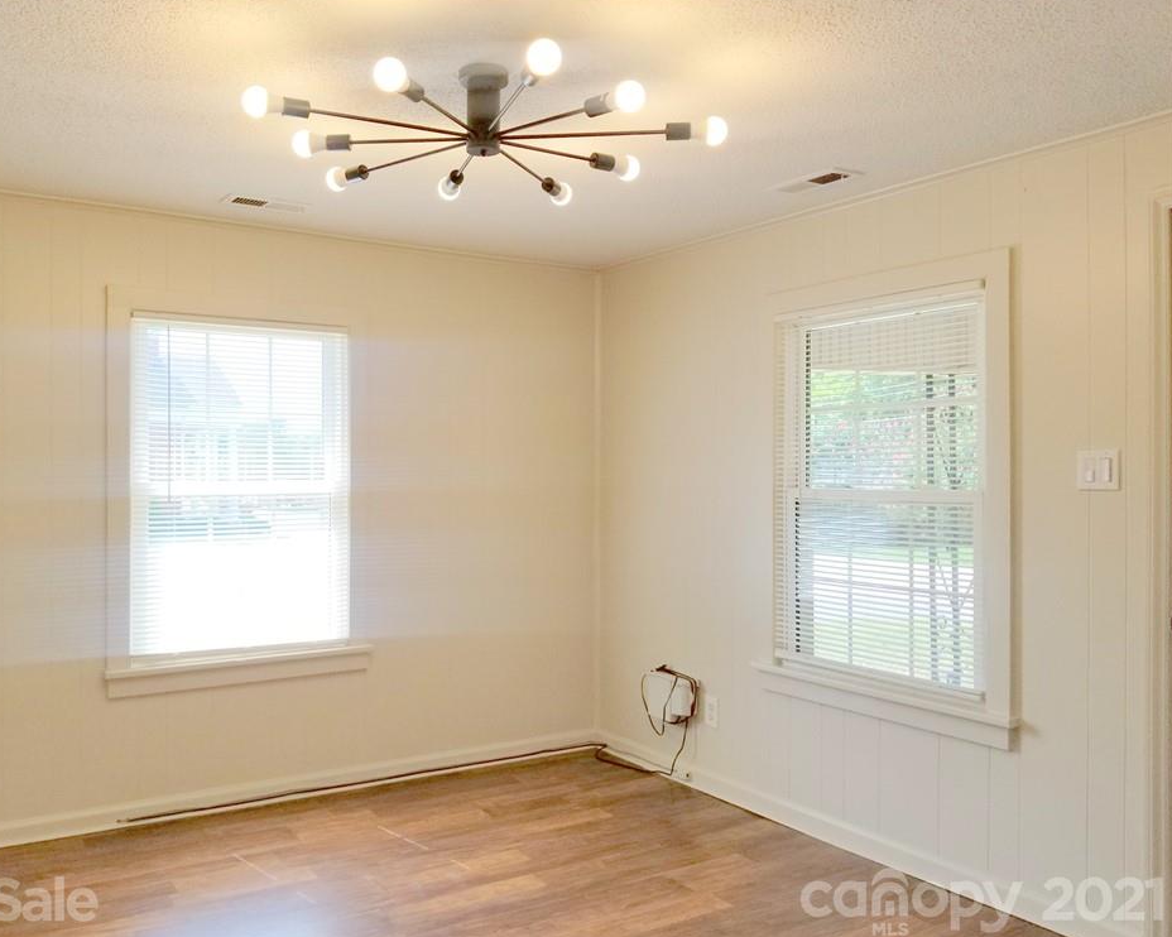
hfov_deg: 62.1
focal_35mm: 28
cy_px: 476
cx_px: 529
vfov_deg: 51.5
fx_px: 971
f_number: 1.7
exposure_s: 1/420
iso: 50
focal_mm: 4.25
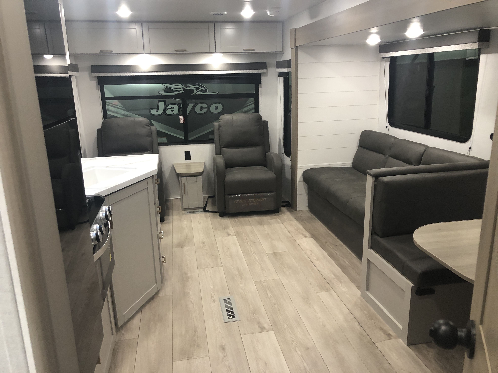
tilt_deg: -15.7
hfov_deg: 63.4
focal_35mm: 28
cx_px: 249
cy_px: 186
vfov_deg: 49.7
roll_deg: +3.3
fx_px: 403
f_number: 1.8
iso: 64
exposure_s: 1/15
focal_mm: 3.99
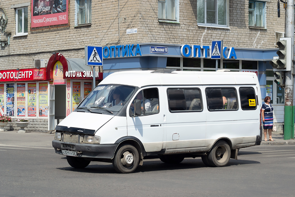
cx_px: 148
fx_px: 860
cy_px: 98
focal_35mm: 105
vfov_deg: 13.0
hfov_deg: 19.5
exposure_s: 1/800
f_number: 8
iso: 200
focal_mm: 70
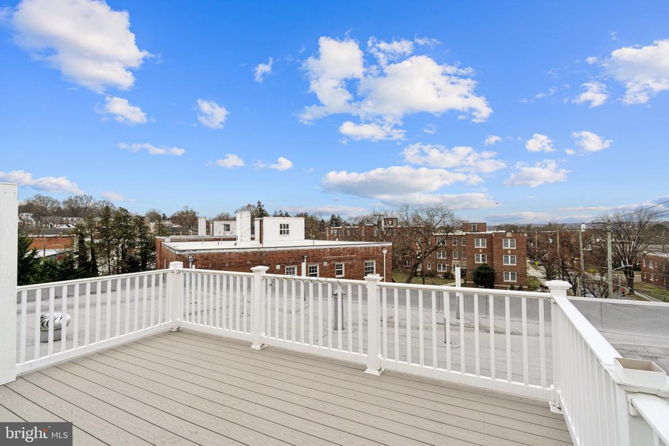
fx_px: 307
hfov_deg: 95.0
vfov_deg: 72.1
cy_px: 223
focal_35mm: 16
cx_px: 334
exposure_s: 1/800
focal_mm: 11
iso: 200
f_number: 5
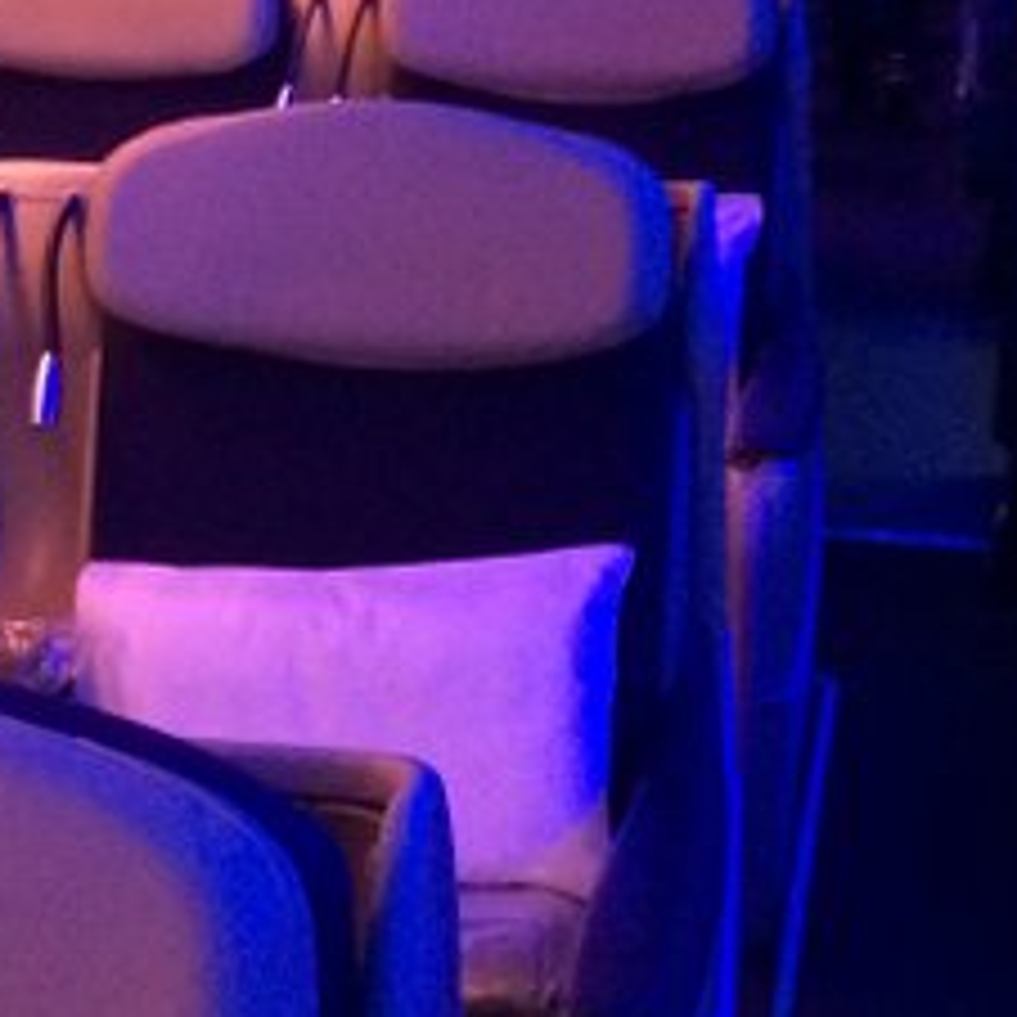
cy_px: 252
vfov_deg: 18.4
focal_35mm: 94
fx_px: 3124
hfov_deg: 18.0
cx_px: 4
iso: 250
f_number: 2.2
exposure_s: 1/30
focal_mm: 4.12
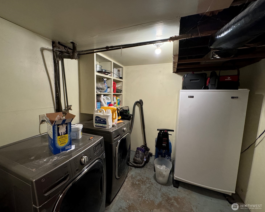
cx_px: 122
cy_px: 106
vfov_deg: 84.0
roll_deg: -2.2
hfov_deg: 96.6
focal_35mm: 15
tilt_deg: -7.1
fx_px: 118
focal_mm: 2.22
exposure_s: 1/60
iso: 400
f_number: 2.2
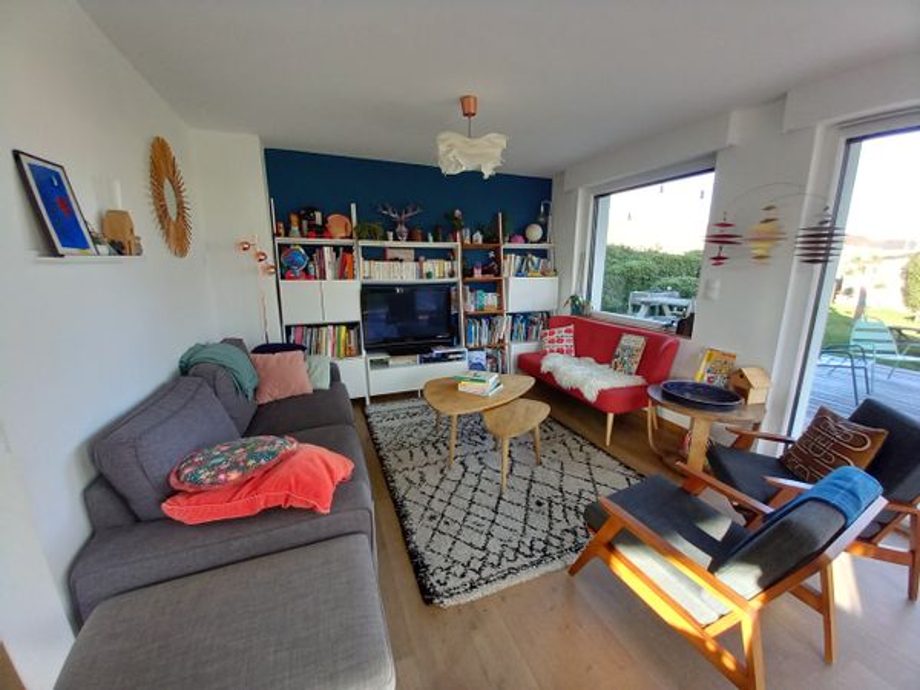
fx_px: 346
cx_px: 460
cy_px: 345
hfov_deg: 106.2
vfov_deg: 89.9
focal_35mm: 13
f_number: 2.2
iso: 80
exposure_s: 1/60
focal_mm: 1.13
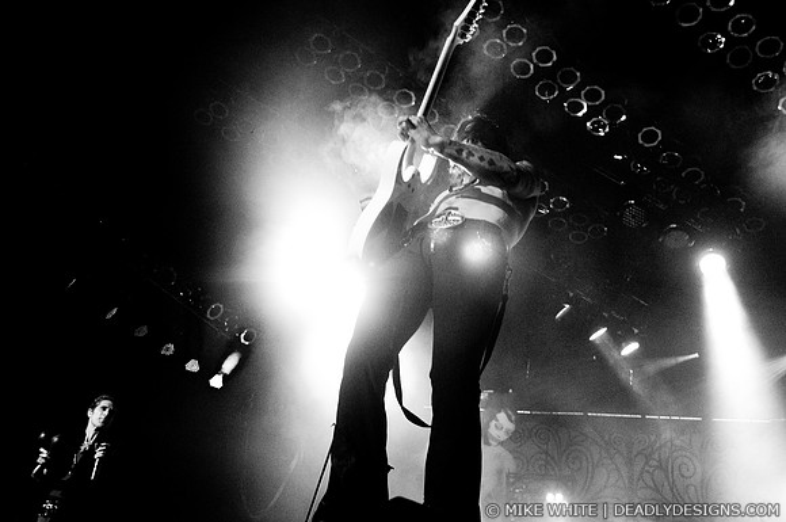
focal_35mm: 30
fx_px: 654
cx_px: 393
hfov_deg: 62.0
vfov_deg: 43.5
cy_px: 261
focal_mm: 20
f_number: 3.2
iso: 800
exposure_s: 1/80
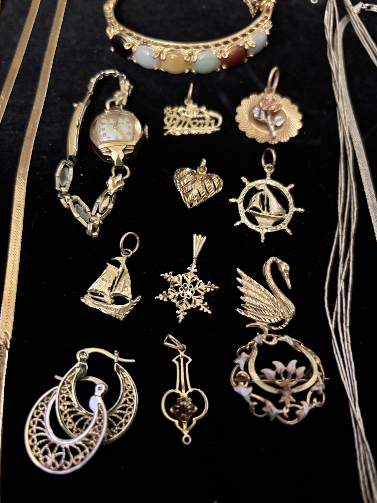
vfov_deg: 67.3
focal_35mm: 26
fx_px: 378
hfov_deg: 53.1
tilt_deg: -67.8
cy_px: 252
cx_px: 188
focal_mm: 5.96
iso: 800
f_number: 1.6
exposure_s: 1/30
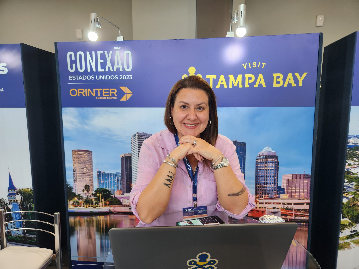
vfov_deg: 58.9
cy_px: 134
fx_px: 239
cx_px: 180
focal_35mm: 23
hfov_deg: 73.9
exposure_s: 1/51
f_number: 1.8
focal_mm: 5.4
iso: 64
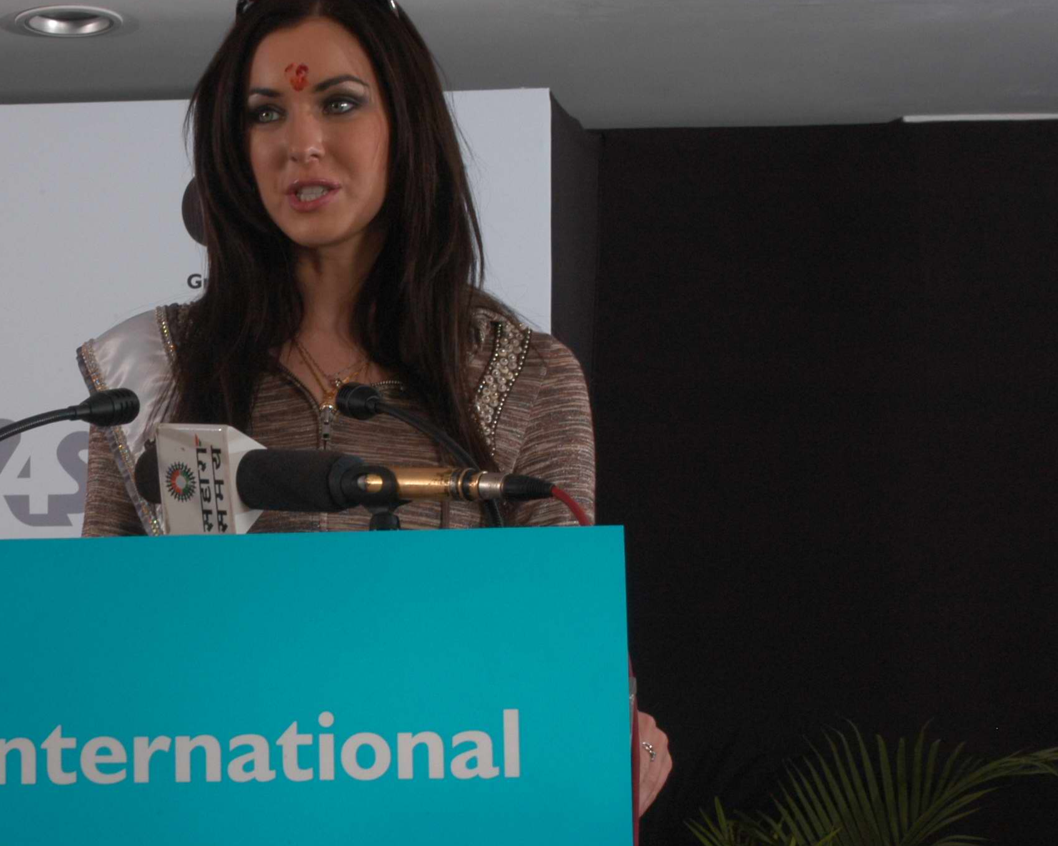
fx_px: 2975
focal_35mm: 95
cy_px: 477
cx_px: 179
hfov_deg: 19.9
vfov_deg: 16.2
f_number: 18
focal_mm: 38
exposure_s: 1/125
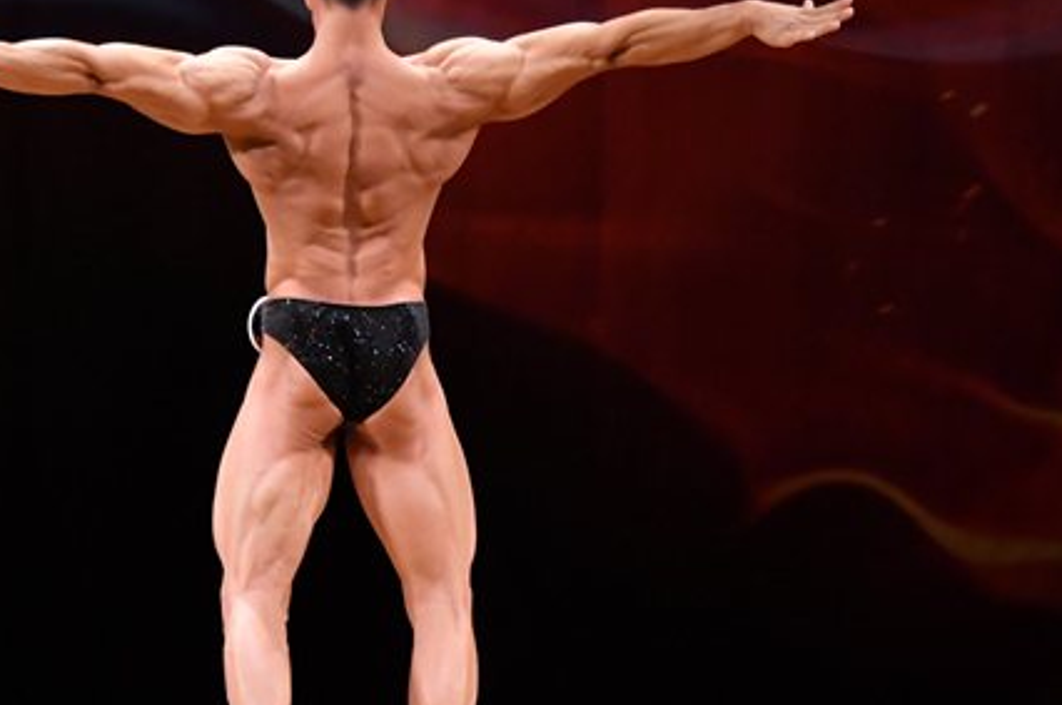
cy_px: 334
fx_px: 11639
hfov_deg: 5.2
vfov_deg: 3.5
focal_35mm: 395
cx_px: 420
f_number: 5.6
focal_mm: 145
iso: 4000
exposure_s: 1/400
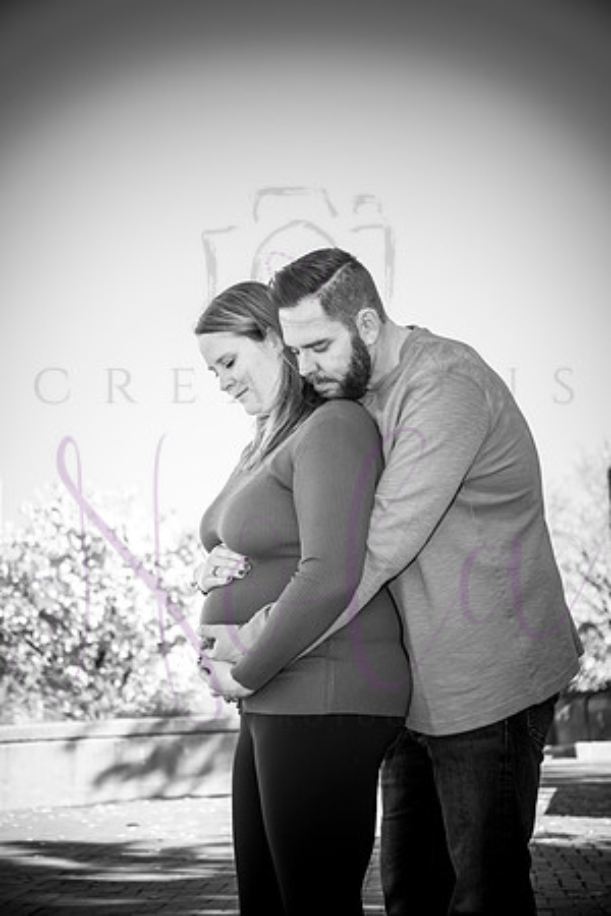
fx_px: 1680
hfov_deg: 20.6
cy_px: 458
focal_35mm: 66
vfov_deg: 30.5
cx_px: 306
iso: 640
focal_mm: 66
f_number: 4.5
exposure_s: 1/640
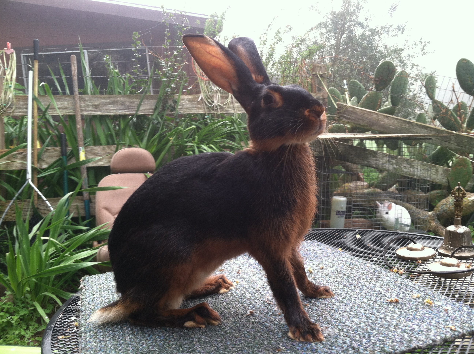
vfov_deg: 40.6
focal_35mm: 35
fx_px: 479
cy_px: 177
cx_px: 237
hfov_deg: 52.7
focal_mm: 3.85
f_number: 2.8
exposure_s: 1/33
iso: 80
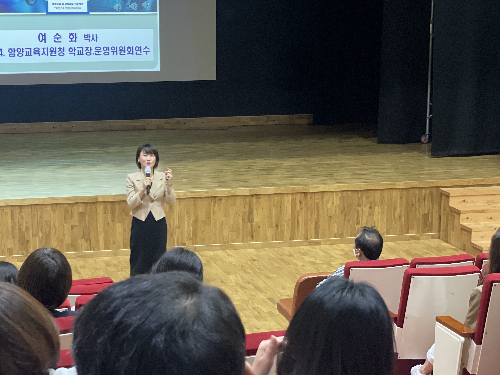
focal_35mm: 75
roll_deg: +0.9
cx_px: 154
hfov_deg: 25.8
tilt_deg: -9.8
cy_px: 183
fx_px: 1083
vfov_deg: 19.6
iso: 320
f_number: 2
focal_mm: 6
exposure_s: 1/40
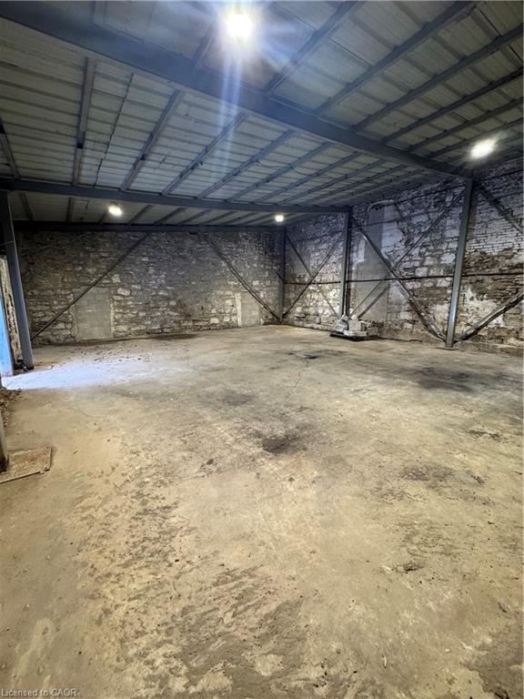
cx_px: 262
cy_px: 350
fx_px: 283
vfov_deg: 102.1
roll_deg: -1.1
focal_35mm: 14
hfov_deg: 85.7
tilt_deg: -10.2
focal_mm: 2.22
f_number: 2.2
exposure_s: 1/60
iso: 250
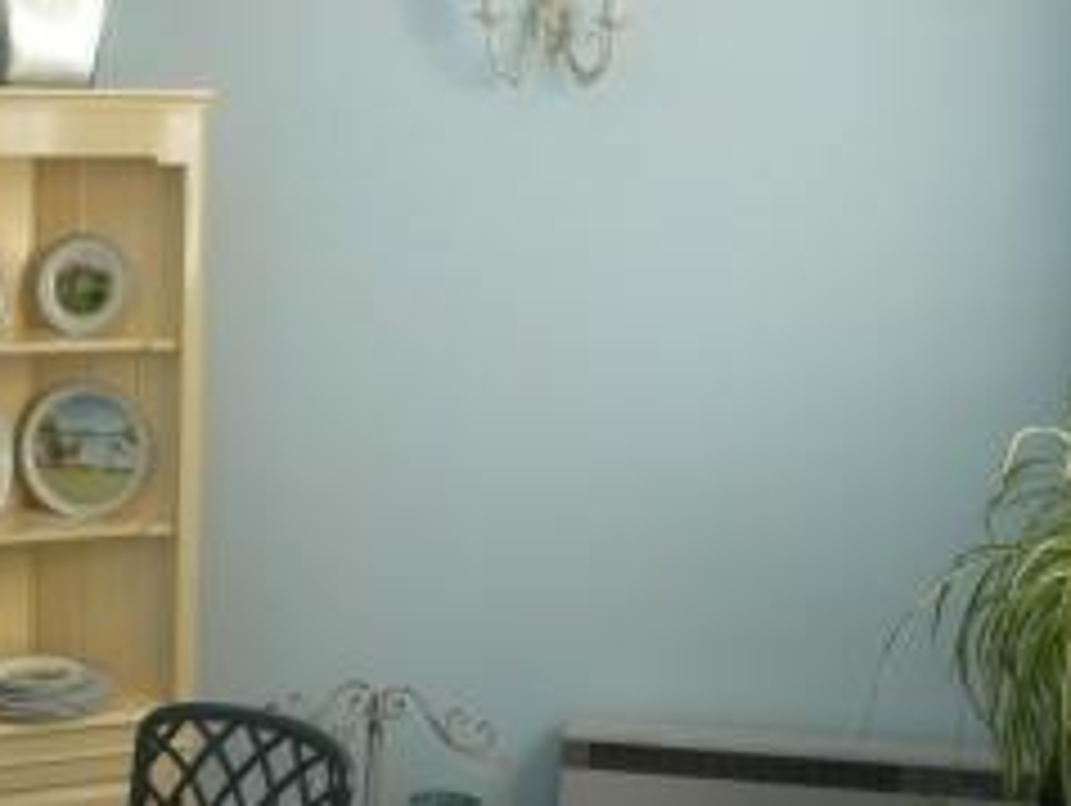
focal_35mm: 64
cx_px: 158
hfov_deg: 29.3
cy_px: 576
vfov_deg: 22.8
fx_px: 1982
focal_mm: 6.3
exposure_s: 1/100
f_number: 3.6
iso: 80
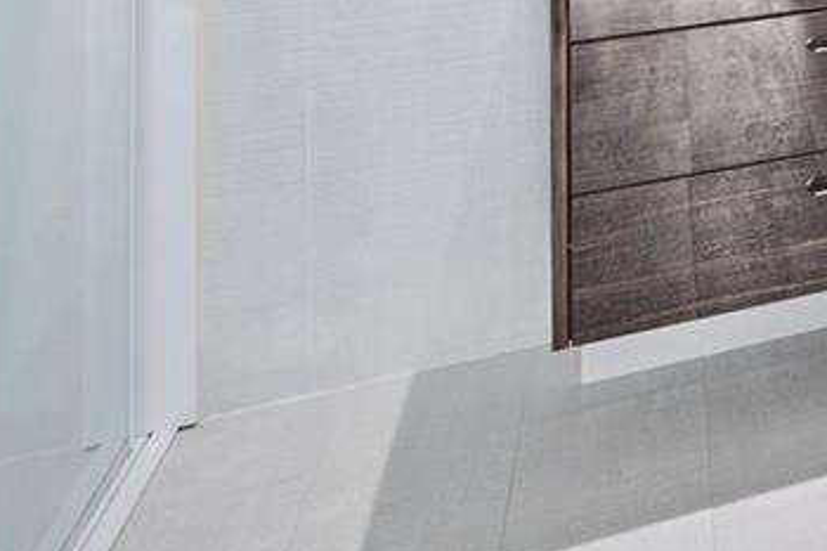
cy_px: -375
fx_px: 1469
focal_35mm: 64
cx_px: 1678
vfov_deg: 17.9
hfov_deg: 18.7
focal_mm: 14
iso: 200
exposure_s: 1/1.67
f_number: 8
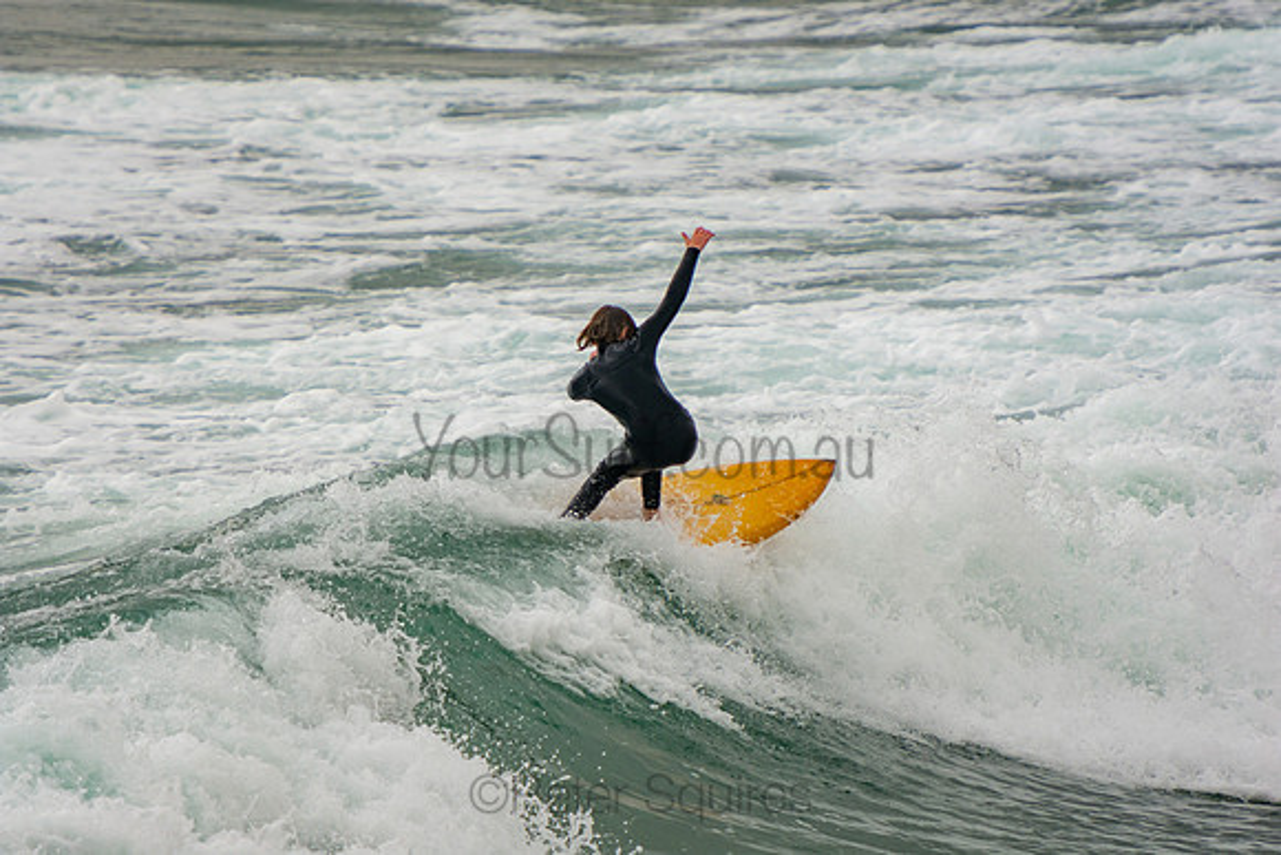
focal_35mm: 480
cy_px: 428
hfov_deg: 4.3
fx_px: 17083
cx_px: 640
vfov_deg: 2.9
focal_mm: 320
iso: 220
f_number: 5.6
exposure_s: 1/1250
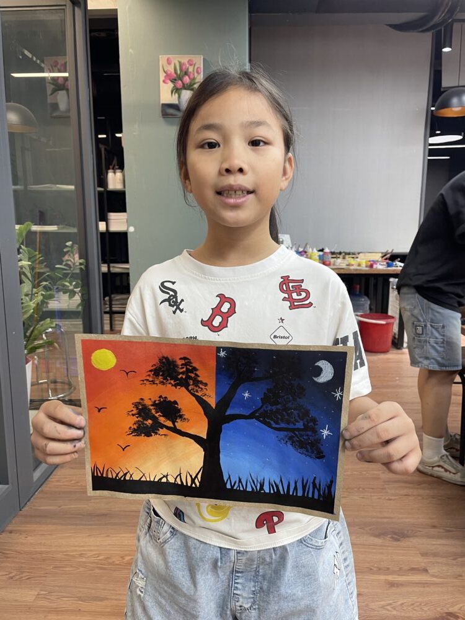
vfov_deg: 67.3
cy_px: 310
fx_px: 466
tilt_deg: -9.4
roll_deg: +0.7
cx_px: 232
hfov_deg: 53.1
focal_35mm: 26
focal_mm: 4.2
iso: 80
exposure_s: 1/50
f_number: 1.6
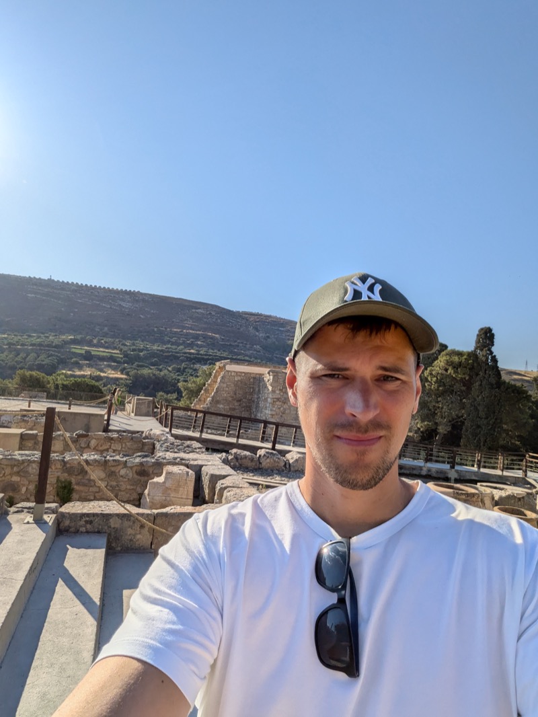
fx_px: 435
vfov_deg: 79.0
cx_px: 269
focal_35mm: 21
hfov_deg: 63.5
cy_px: 358
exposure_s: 1/2183
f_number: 2.2
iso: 44
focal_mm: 2.74
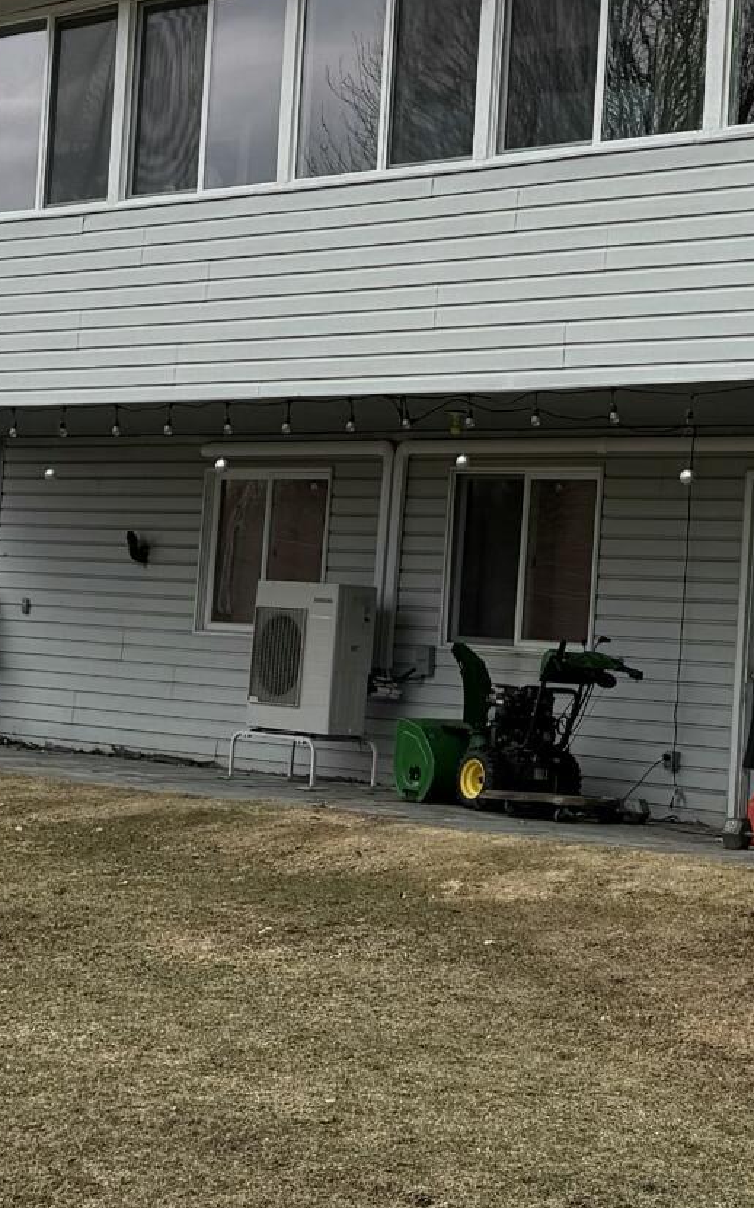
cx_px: 718
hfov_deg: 14.0
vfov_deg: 22.5
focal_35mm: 92
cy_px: 410
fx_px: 3028
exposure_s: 1/4405
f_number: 1.78
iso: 80
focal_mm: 6.76
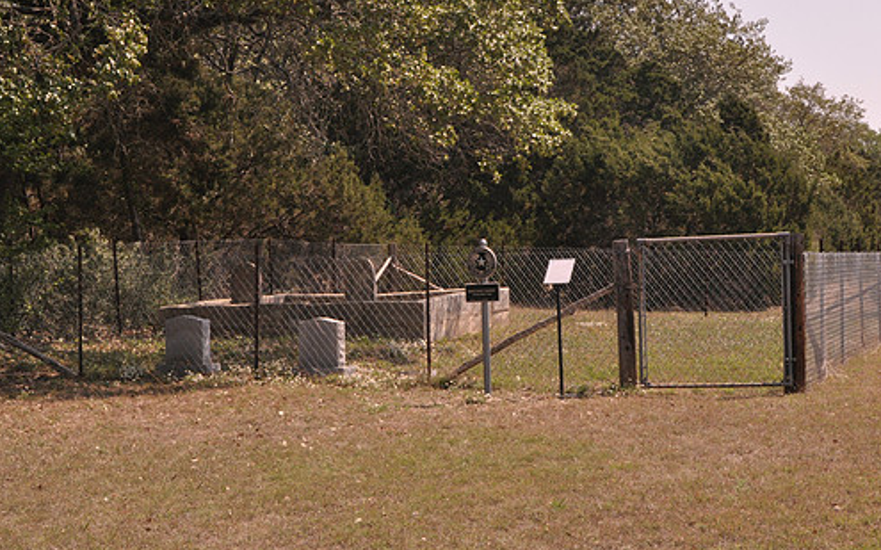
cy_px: 312
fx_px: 1632
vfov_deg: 19.1
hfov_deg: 30.2
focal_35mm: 68
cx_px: 468
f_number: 16
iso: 800
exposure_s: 1/100
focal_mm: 38
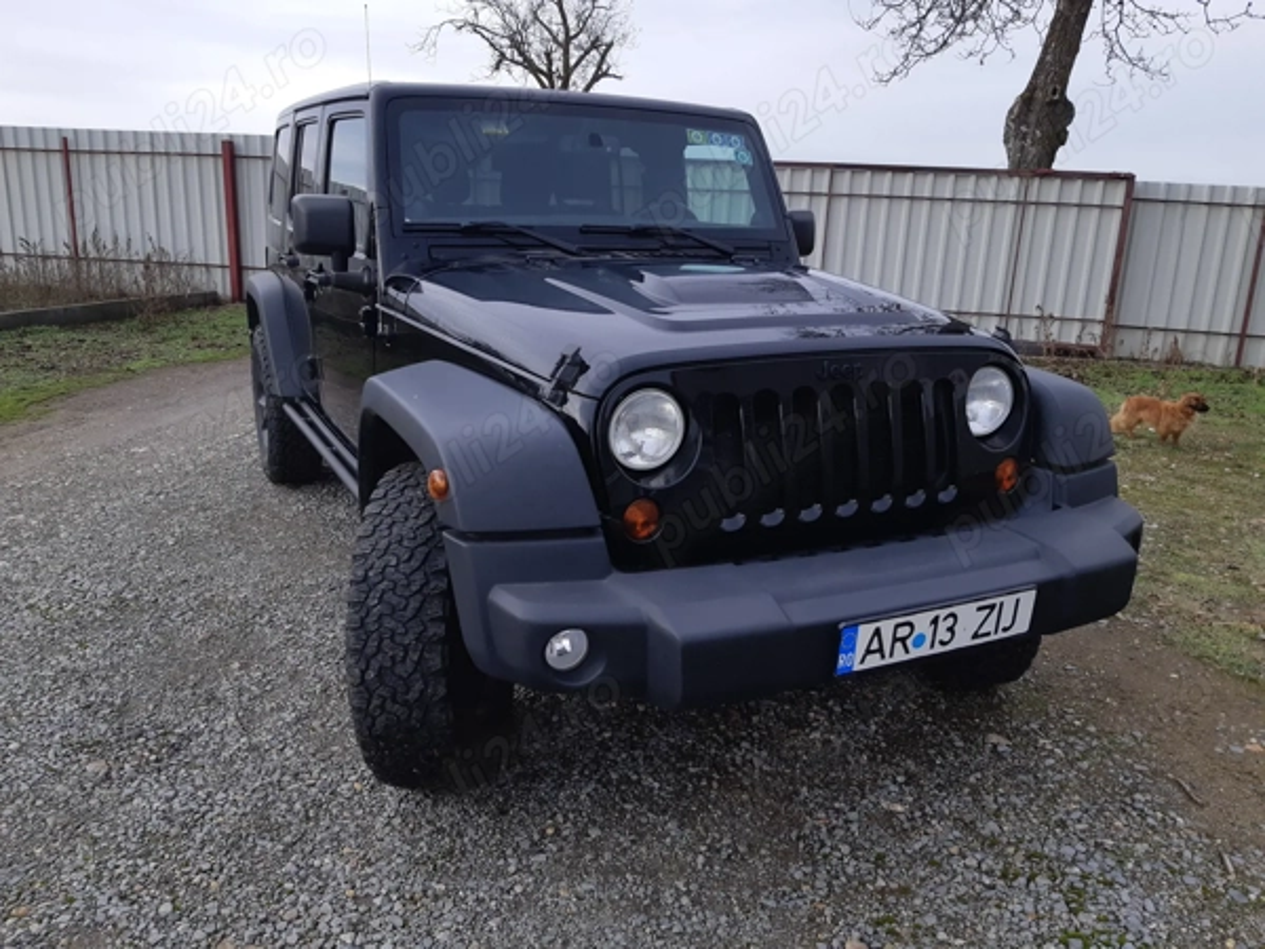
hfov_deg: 67.3
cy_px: 474
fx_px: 950
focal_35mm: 26
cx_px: 632
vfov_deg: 53.1
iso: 40
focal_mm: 3.93
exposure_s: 1/620
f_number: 1.7
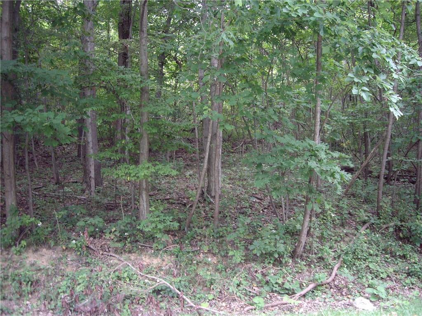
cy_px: 158
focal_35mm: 38
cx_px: 211
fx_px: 463
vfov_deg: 37.7
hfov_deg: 49.0
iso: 200
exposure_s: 1/80
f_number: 2.7
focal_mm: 6.2
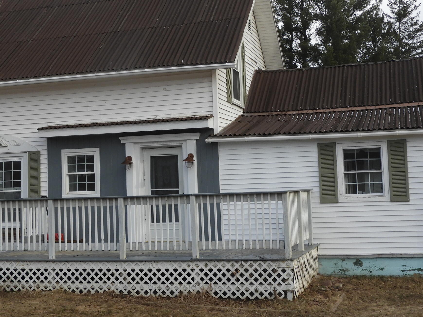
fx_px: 697
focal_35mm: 57
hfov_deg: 33.8
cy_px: 138
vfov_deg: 25.6
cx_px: 194
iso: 100
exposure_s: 1/400
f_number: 3.6
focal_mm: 5.9
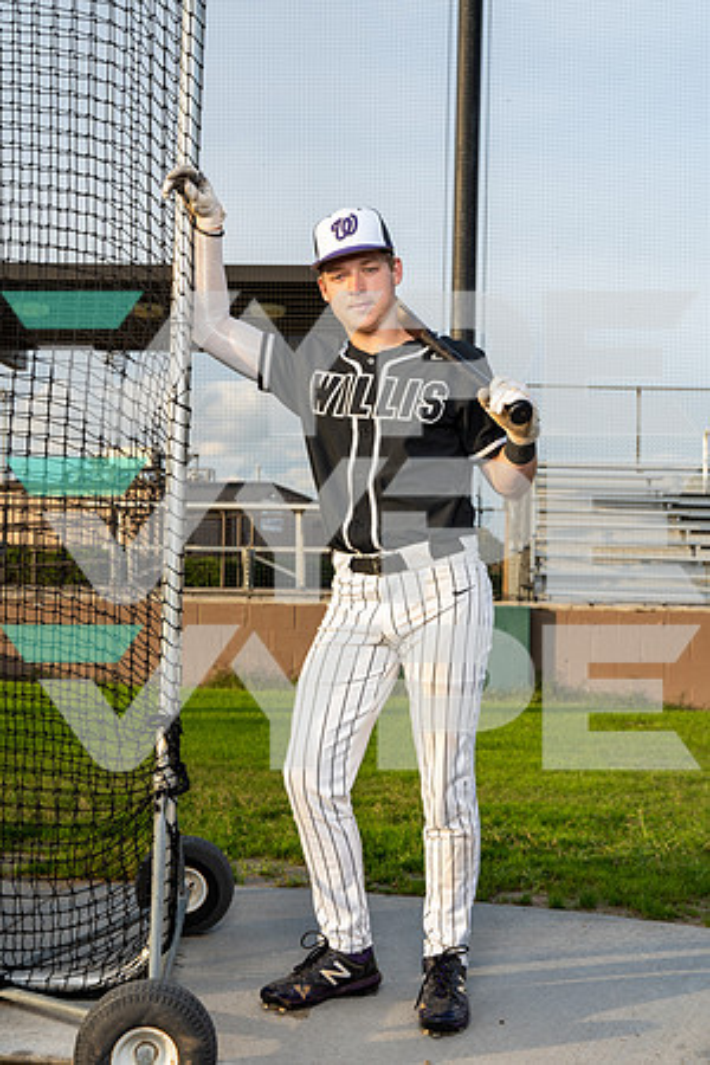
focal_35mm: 44
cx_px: 355
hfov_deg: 30.5
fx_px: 1302
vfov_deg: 44.5
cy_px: 532
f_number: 6.3
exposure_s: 1/250
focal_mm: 44
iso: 250
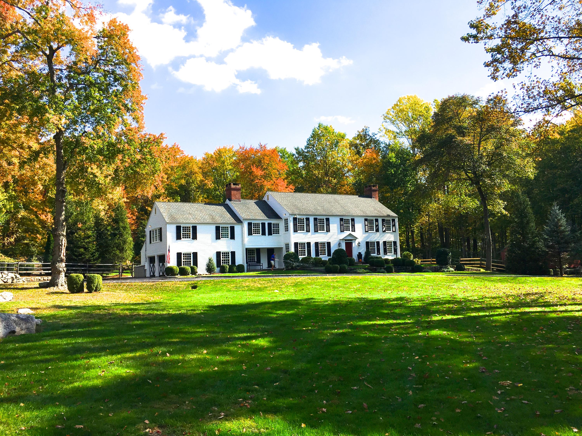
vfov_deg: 48.2
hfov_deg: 61.7
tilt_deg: +7.1
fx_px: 488
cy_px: 218
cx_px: 291
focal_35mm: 29
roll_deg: +1.9
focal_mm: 4.15
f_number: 2.2
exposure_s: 1/1399
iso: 25
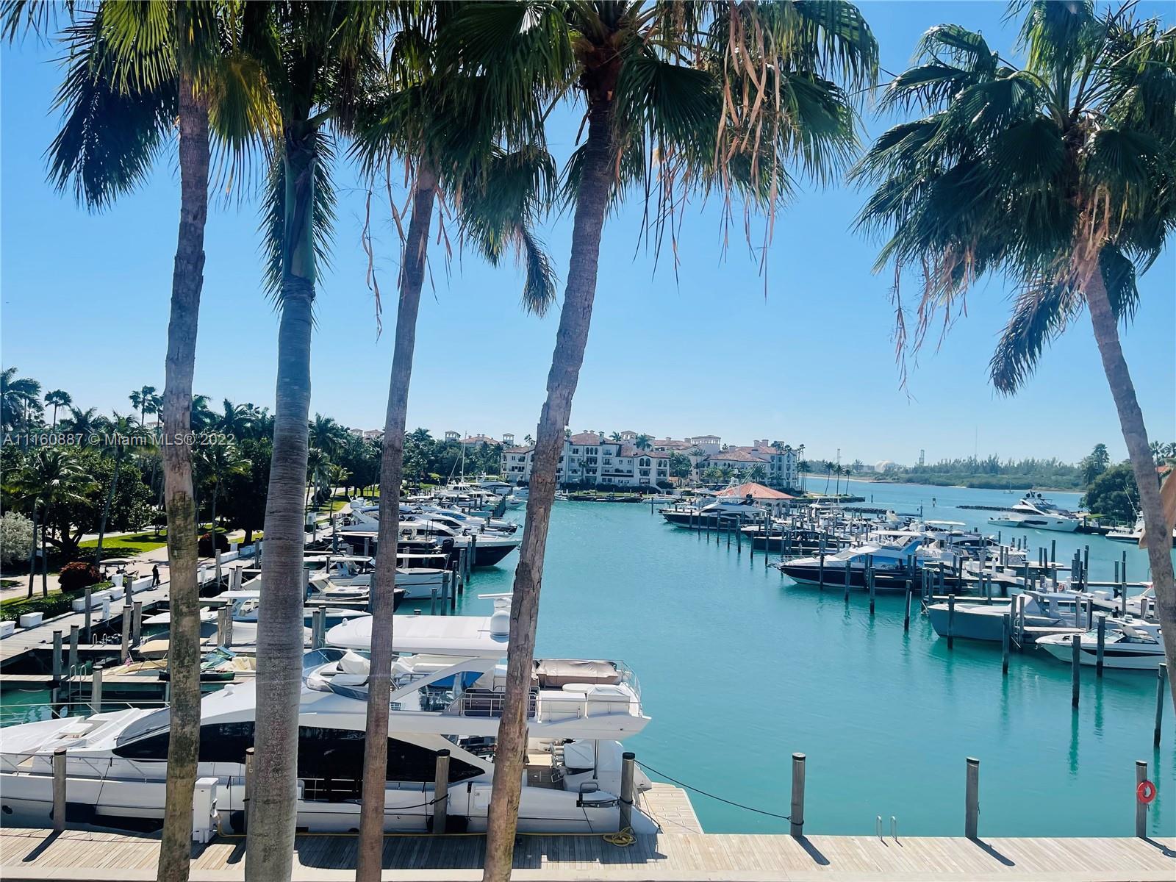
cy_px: 441
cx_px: 588
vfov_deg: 53.1
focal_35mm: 26
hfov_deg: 67.3
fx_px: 883
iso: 32
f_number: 1.6
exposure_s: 1/6993
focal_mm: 5.1
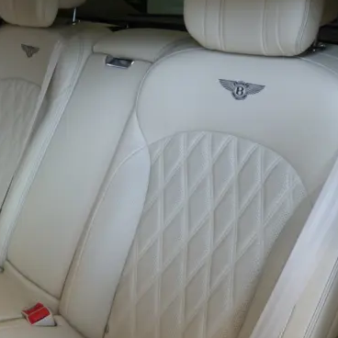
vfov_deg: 35.2
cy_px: 134
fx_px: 530
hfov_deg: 35.0
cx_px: 109
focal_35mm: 48
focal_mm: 4.5
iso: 200
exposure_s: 1/15
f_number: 2.8
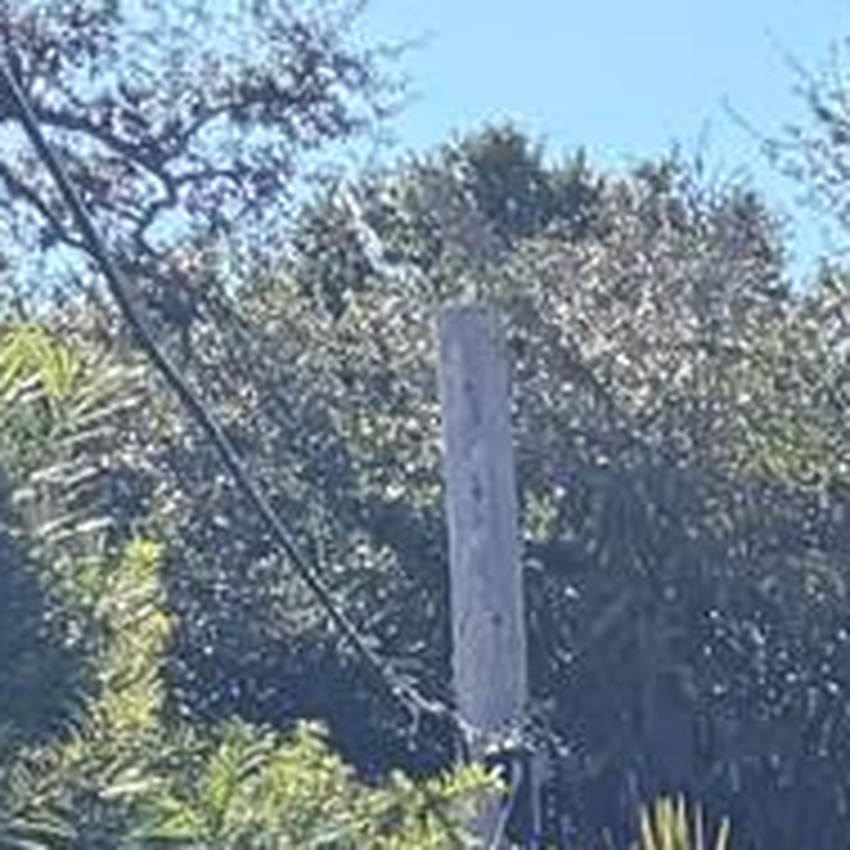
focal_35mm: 180
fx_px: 5001
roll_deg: +2.1
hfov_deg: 7.1
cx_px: 3463
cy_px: 2159
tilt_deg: -3.4
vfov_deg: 8.7
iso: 100
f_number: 1.78
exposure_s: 1/2703
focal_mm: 6.76
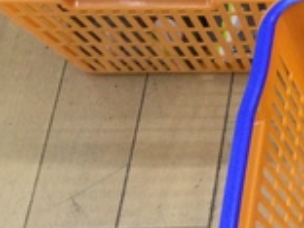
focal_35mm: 119
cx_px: 540
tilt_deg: -55.5
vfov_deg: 12.2
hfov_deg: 14.6
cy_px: -25
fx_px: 1045
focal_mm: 3.3
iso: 40
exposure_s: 1/30
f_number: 2.4
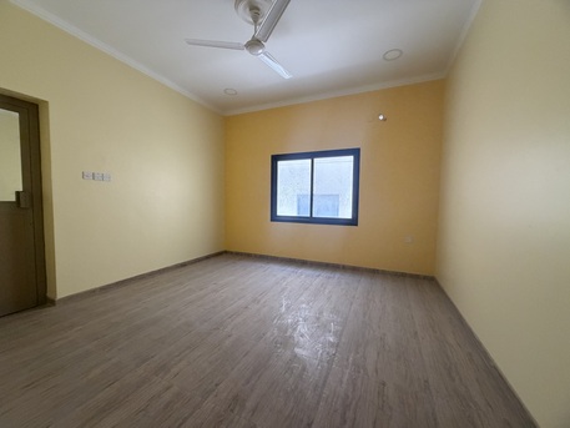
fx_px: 231
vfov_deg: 85.7
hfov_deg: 102.0
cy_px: 214
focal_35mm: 14
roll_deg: -0.7
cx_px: 285
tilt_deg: -3.0
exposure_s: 1/60
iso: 400
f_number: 2.2
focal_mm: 2.22
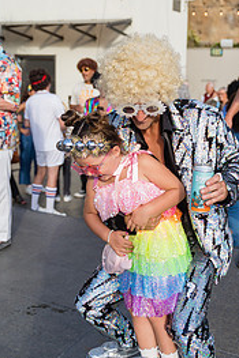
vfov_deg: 40.9
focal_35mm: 48
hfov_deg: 28.0
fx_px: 479
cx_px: 147
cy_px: 140
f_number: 2.8
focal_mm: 28
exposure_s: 1/1600
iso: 200
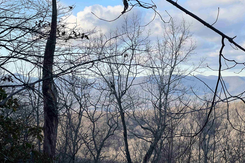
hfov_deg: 25.1
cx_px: 123
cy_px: 83
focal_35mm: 81
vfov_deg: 16.9
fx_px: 551
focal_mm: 9
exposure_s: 1/303
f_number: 2.8
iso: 32
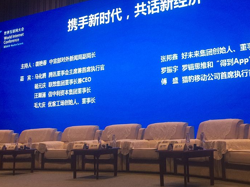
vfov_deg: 29.0
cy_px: 72
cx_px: 166
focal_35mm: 50
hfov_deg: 37.8
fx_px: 361
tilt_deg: +10.1
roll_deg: +0.6
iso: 40
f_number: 2.2
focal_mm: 4.15
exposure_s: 1/33
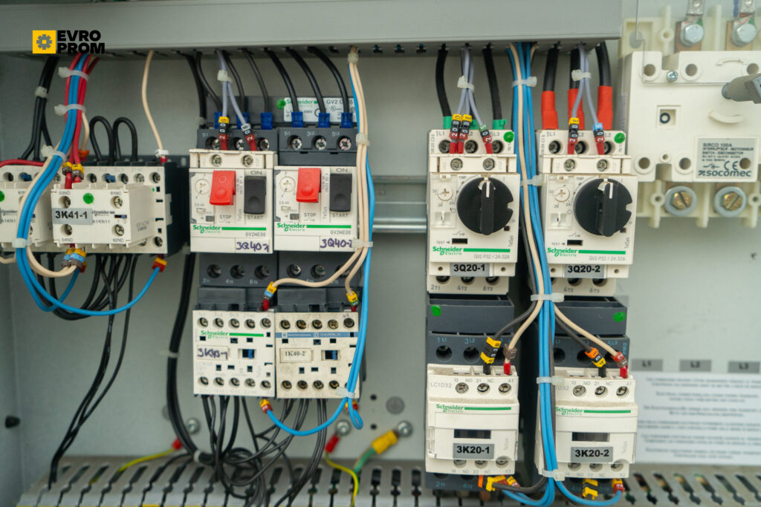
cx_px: 380
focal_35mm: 33
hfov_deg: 57.2
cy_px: 254
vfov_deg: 40.0
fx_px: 698
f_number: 4.5
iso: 500
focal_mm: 33
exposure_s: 1/250
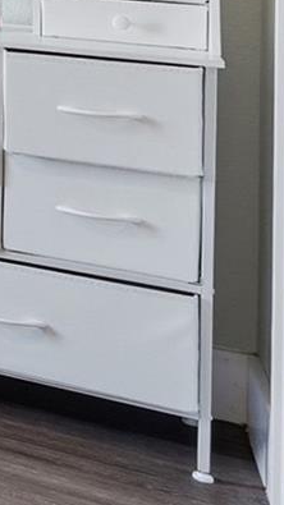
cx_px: -948
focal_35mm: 87
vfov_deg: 21.6
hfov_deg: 7.5
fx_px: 1165
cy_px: -189
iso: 160
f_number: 9
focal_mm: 16
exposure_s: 1/10
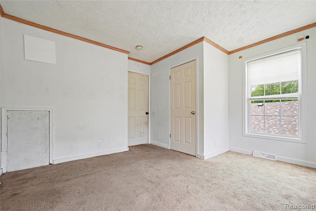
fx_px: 132
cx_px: 158
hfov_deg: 100.4
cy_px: 106
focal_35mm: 15
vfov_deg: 77.3
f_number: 8
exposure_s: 1
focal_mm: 10
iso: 100
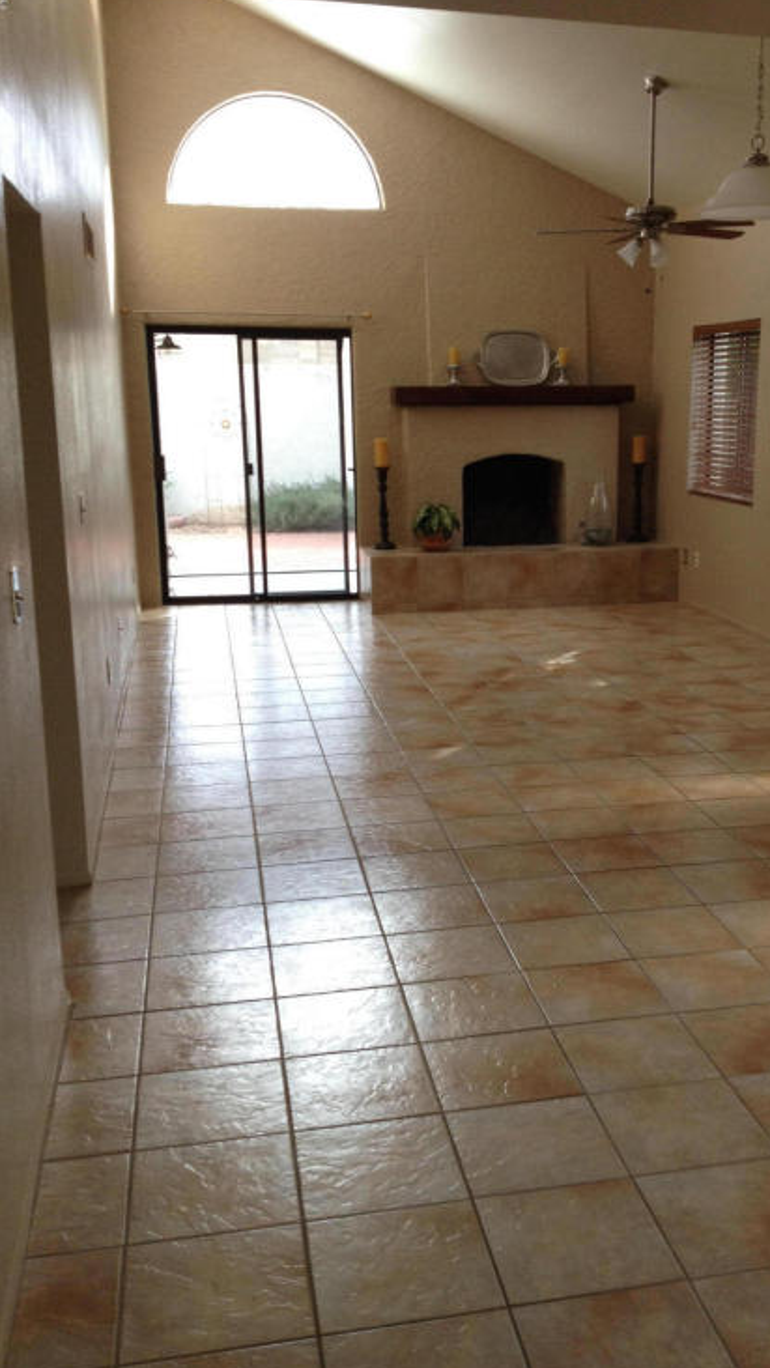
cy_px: 662
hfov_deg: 29.5
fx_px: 1451
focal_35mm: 40
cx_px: 506
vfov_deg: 50.5
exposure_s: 1/120
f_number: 2.4
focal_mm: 4.28
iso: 100
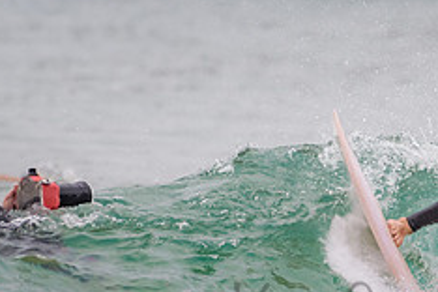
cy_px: 213
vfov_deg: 0.9
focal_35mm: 1518
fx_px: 18468
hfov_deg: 1.4
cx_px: 549
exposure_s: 1/800
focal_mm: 500
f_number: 5.6
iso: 320
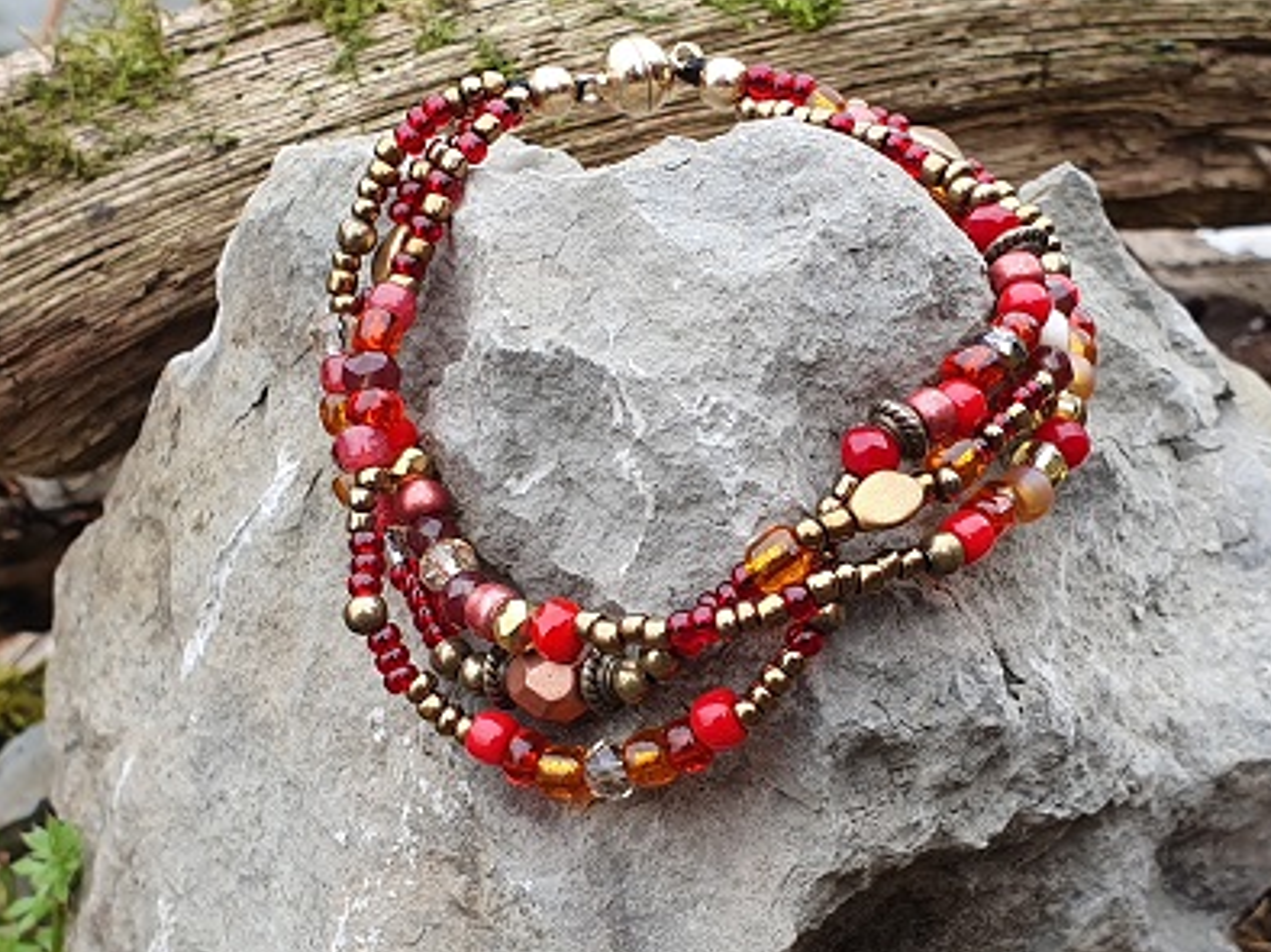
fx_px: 1211
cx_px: 668
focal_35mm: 33
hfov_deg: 55.4
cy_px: 466
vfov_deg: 42.9
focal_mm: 4.32
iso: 50
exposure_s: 1/210
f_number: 2.4
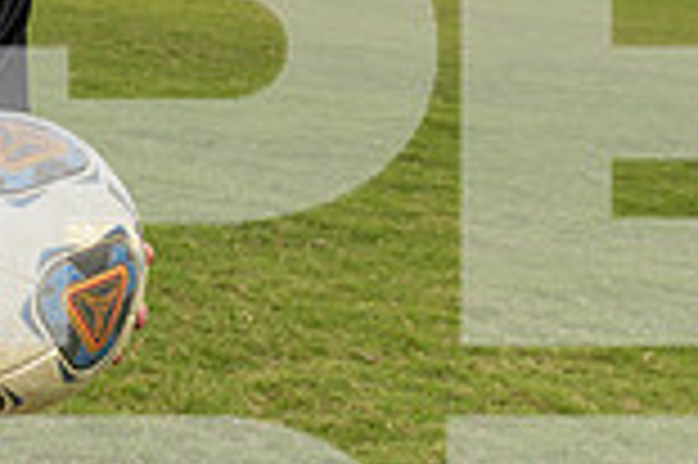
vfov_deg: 11.4
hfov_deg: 16.3
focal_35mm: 120
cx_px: -167
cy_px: 110
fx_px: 2324
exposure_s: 1/250
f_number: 7.1
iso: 250
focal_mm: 32
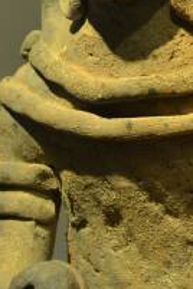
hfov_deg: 4.8
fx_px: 2308
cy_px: 111
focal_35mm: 287
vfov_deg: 7.2
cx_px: 163
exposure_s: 1/15
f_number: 5.6
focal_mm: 48
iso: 280
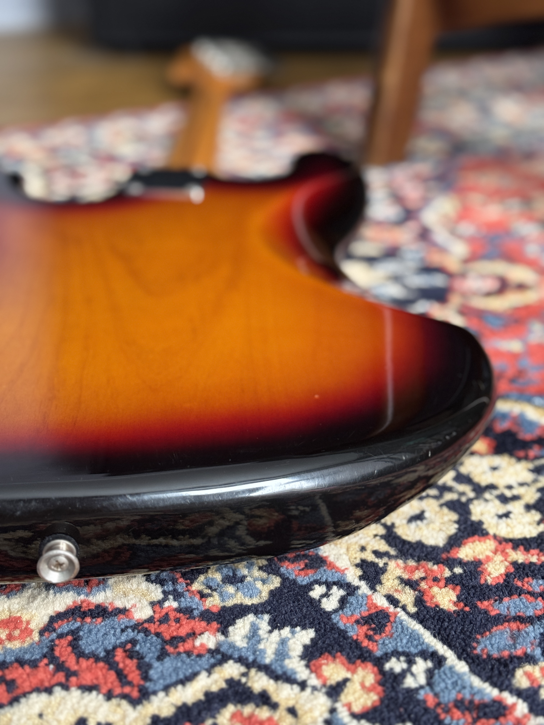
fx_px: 1006
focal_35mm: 48
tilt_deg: -24.3
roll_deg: +1.0
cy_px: 362
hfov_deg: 30.3
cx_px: 272
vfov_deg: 39.7
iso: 200
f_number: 1.78
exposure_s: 1/60
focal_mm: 6.76
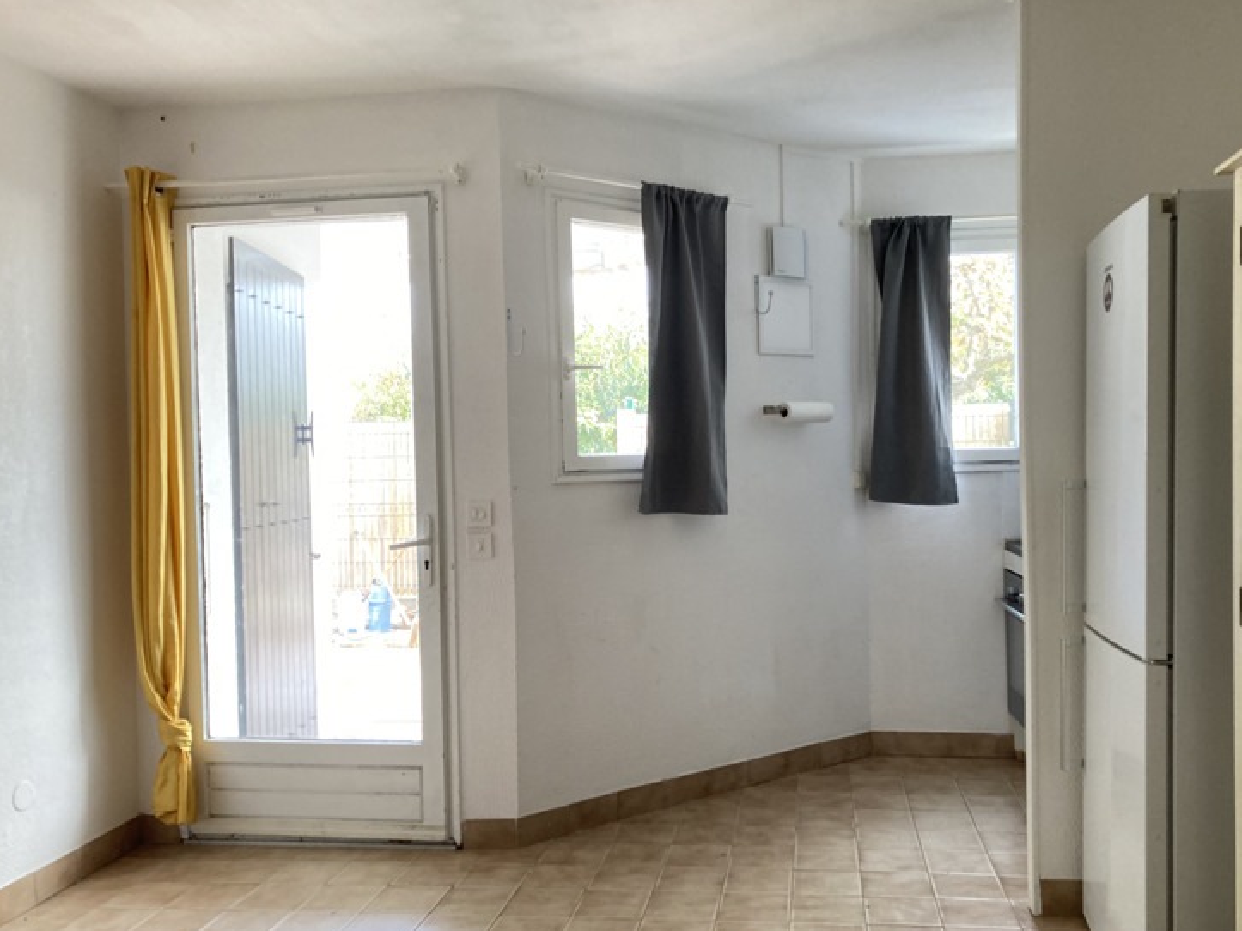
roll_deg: +0.4
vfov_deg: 45.4
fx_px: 1112
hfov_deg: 58.3
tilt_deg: -1.5
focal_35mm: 31
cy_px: 481
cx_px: 672
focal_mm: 3.99
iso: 100
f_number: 1.8
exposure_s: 1/60
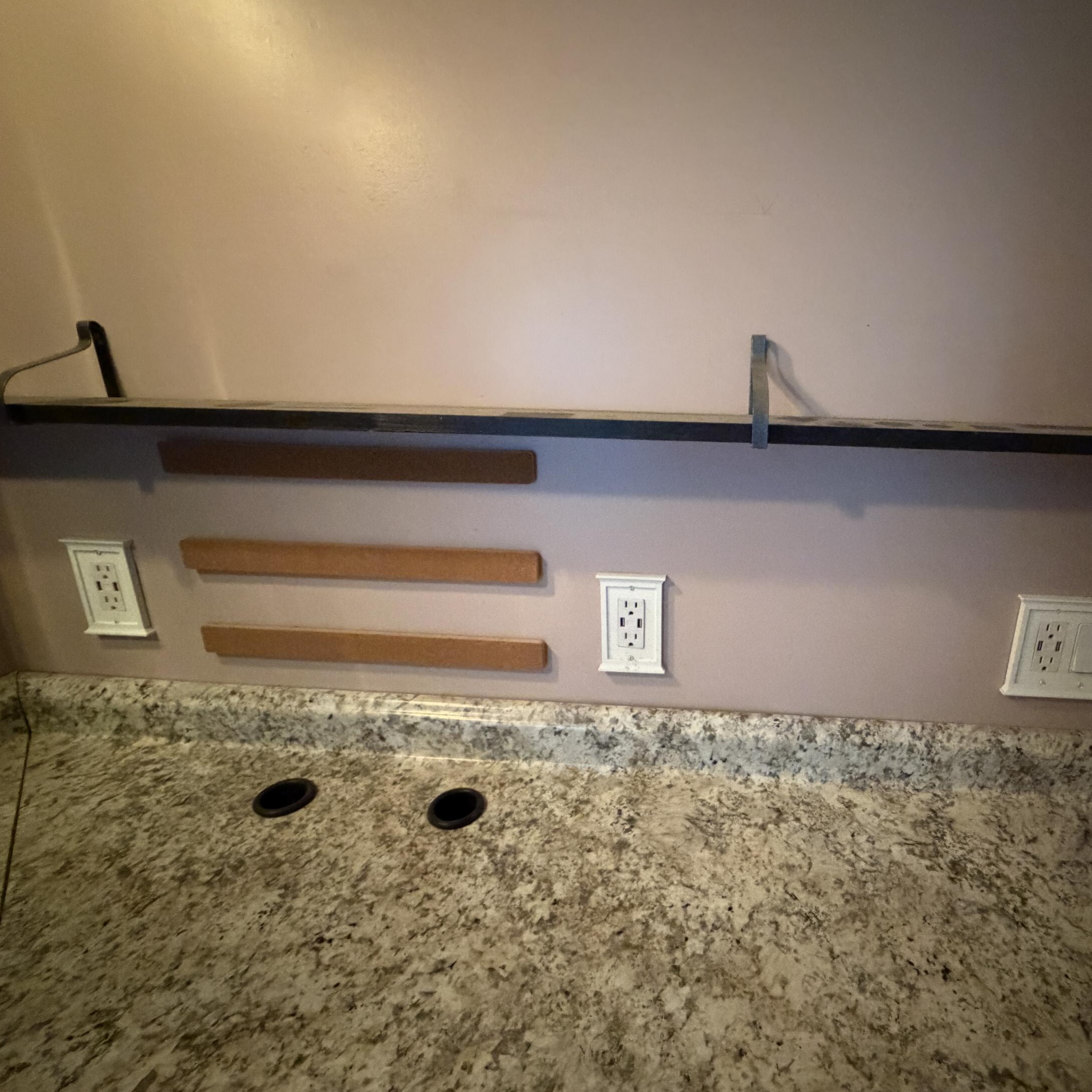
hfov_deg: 82.1
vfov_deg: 84.0
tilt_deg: -16.6
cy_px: 540
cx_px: 695
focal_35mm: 17
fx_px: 607
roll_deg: -1.1
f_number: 2.2
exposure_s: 1/40
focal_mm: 2.22
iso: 1600
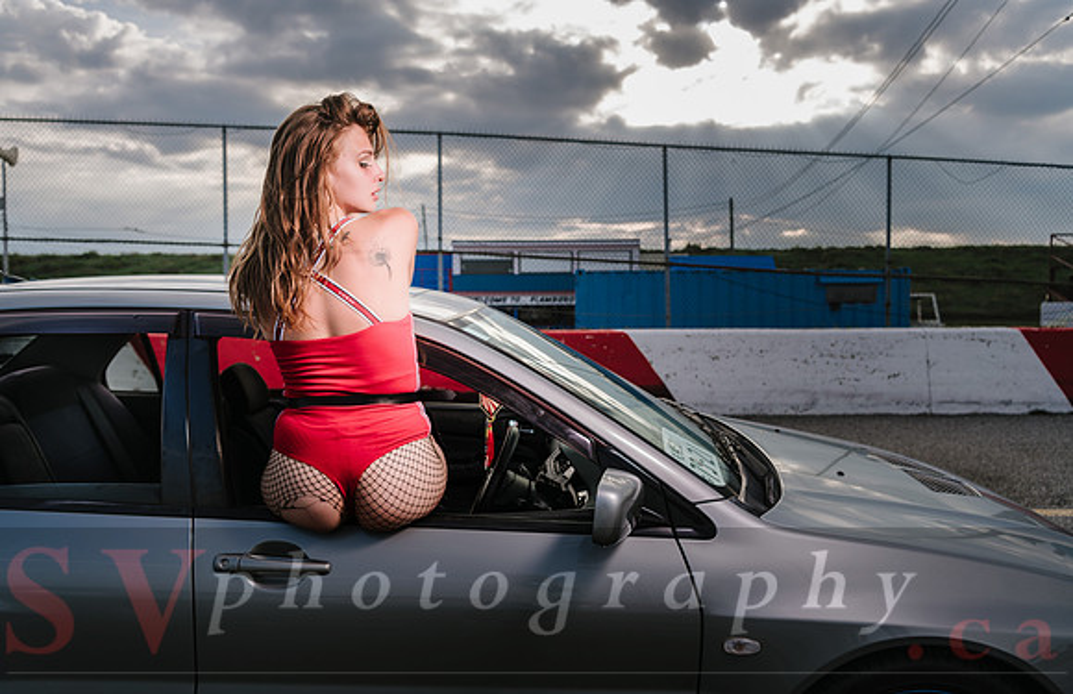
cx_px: 536
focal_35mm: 29
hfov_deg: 63.7
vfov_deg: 43.7
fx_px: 864
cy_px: 336
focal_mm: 29
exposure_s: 1/160
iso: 64
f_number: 3.5
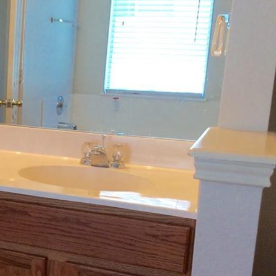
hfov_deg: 24.8
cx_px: -24
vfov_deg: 26.4
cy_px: 172
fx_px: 586
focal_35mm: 65
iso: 32
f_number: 2.4
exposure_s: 1/30
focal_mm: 3.3
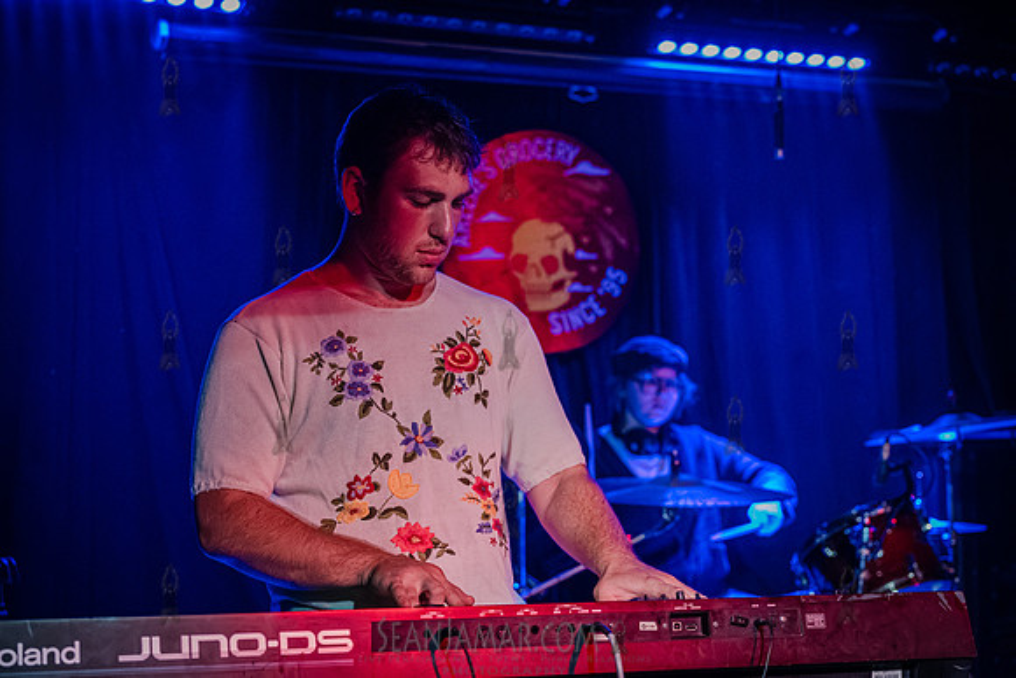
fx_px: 1885
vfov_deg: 20.4
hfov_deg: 30.2
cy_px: 338
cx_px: 530
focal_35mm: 67
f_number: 3.2
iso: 16000
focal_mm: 62
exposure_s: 1/320
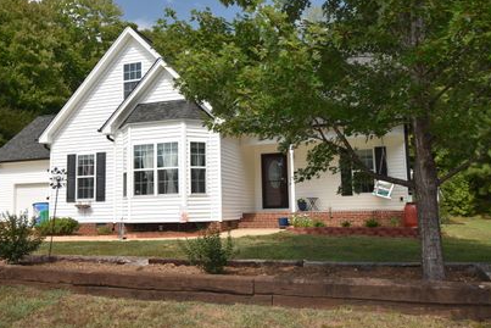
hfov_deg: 59.2
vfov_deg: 41.6
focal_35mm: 32
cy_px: 157
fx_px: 431
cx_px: 228
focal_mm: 17
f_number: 7.1
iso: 100
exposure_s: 1/200
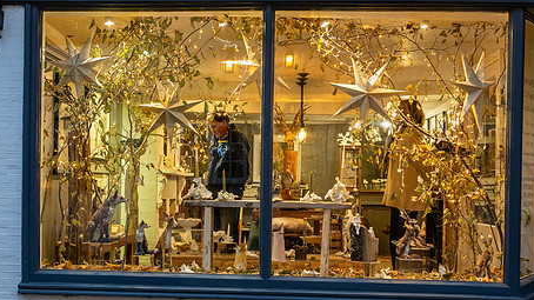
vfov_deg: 23.0
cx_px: 228
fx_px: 736
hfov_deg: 39.8
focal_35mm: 52
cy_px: 190
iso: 500
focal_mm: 24
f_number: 3.2
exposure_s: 1/40
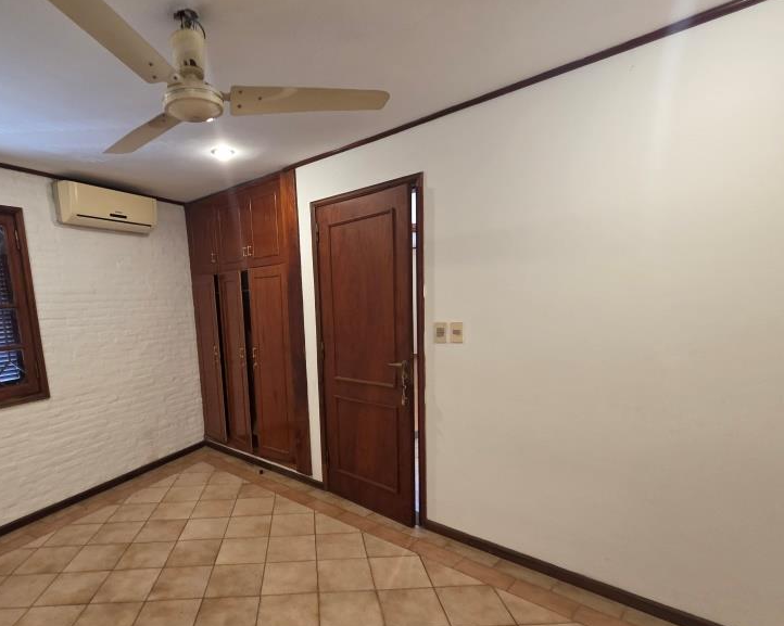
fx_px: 417
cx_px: 306
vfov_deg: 72.9
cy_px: 378
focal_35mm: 18
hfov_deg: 85.1
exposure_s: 1/50
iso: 200
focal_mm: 2.2
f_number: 2.2
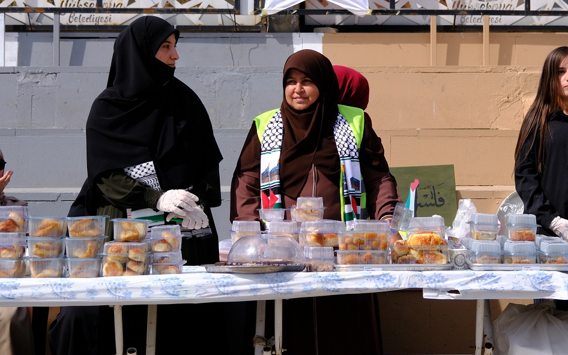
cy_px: 103
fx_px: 1161
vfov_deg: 17.3
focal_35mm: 75
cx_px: 397
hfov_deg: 27.2
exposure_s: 1/1250
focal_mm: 34.2
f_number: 4
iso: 200
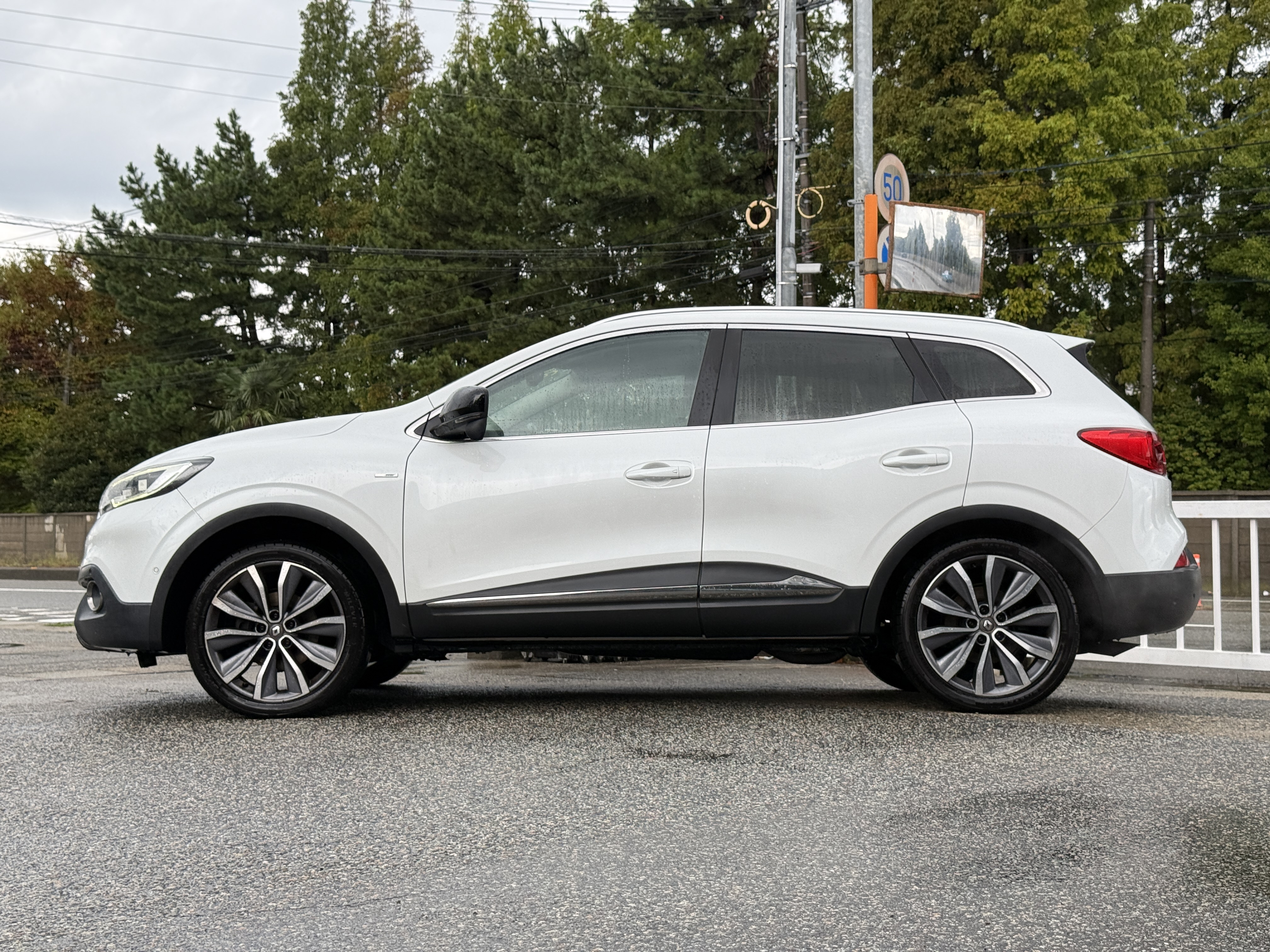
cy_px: 476
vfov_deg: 30.3
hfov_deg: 39.7
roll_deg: +0.4
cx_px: 635
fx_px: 1761
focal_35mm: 48
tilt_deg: +1.8
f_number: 1.78
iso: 64
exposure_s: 1/538
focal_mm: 6.76
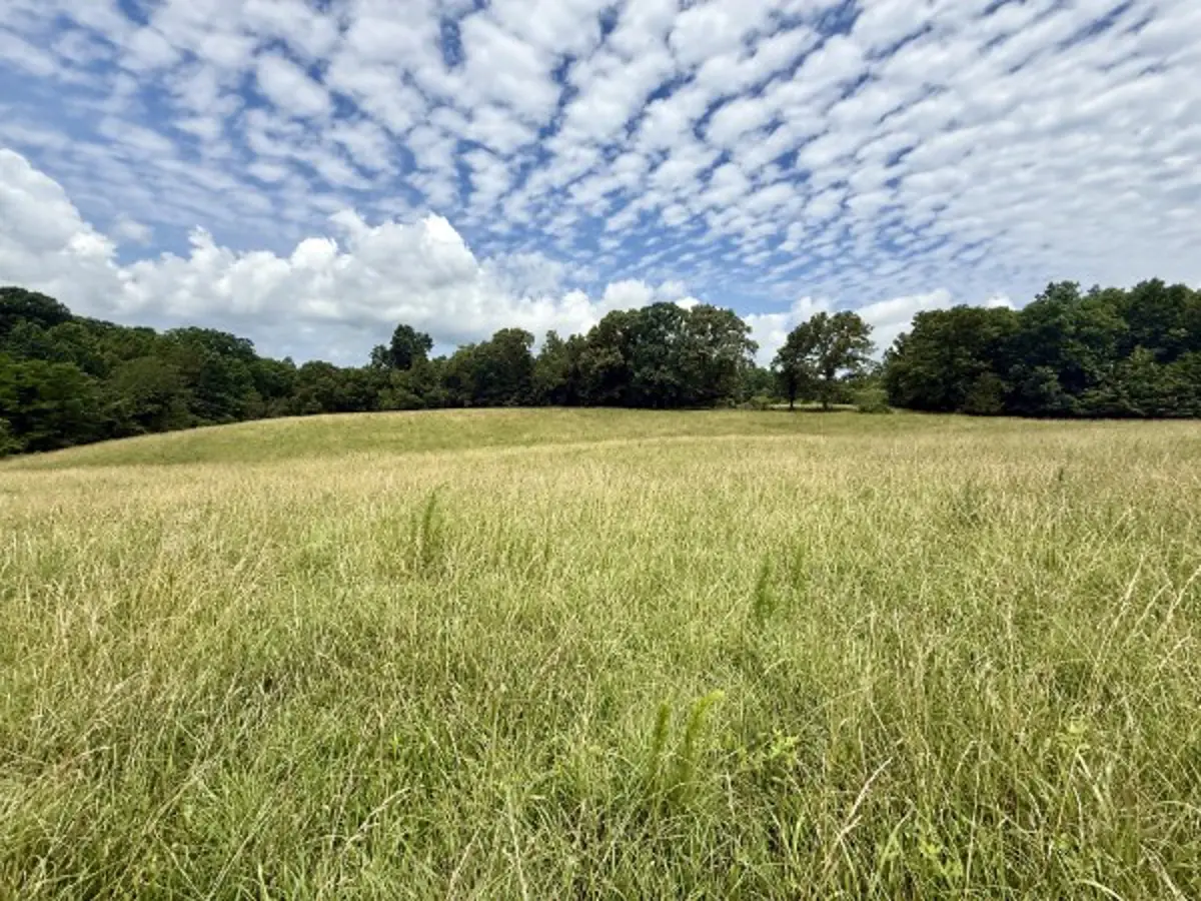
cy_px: 450
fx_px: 486
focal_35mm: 14
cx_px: 600
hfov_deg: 102.1
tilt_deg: -4.3
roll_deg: -2.4
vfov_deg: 85.7
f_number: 2.2
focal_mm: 2.22
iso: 50
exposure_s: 1/2506
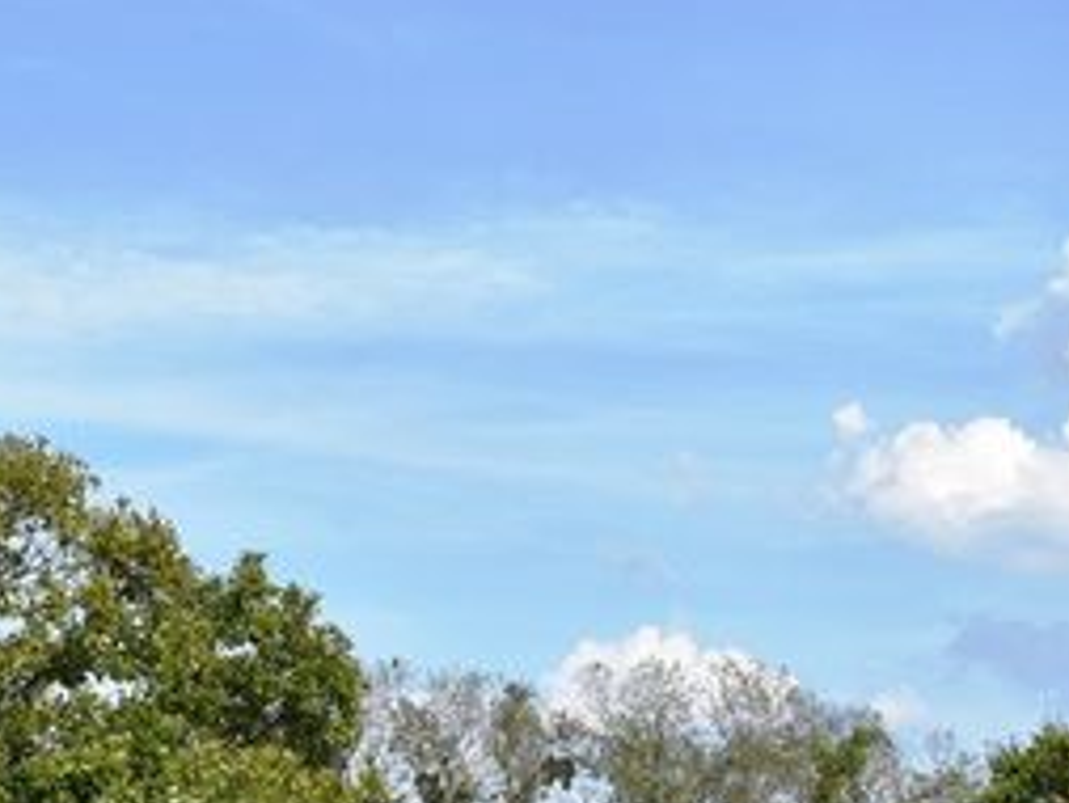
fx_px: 3831
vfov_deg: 11.8
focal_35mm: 124
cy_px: 881
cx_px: 190
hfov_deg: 15.8
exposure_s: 1/250
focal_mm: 34
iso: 100
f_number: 8
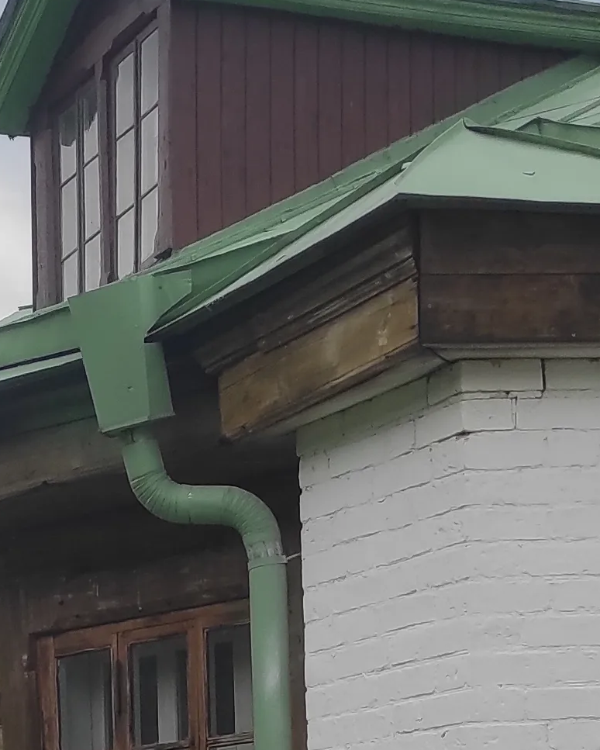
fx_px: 2596
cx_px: 105
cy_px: 1032
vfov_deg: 15.5
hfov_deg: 13.1
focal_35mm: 117
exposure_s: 1/1919
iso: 100
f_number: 1.89
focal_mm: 5.43
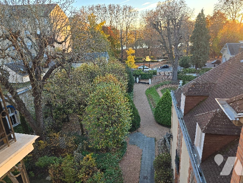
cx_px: 122
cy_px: 92
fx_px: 161
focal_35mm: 23
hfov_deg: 73.9
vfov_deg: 58.9
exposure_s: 1/180
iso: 64
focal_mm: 6.3
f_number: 1.7
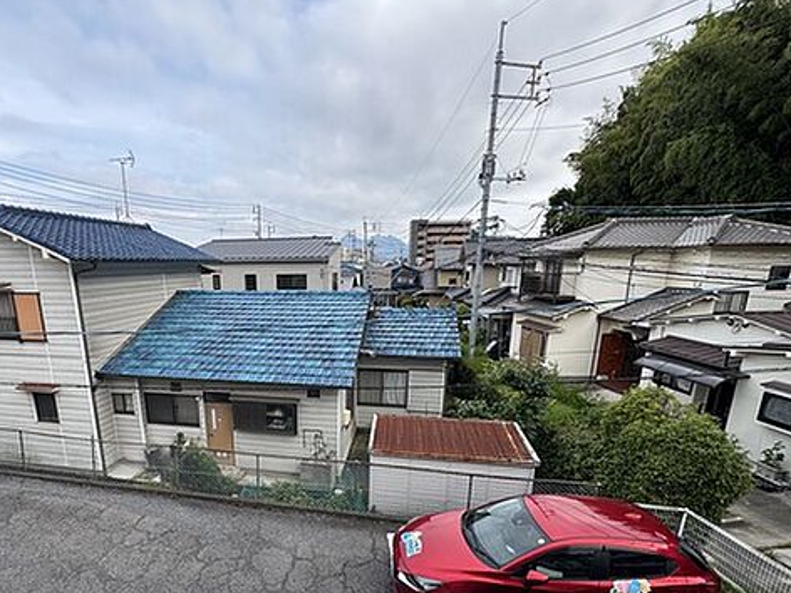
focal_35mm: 19
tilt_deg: -14.7
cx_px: 307
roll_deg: +1.1
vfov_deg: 67.3
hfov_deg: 83.4
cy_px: 382
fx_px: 434
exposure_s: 1/332
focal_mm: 2.22
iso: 40
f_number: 2.2
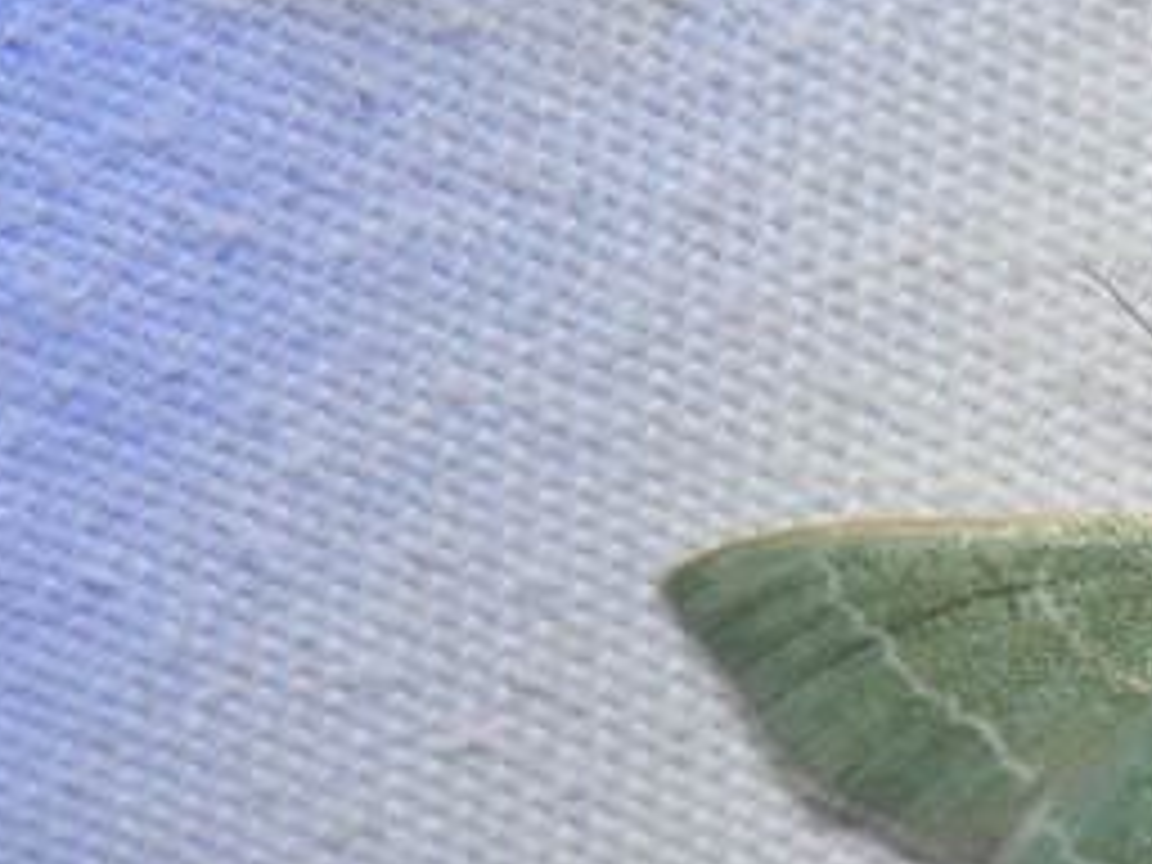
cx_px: 1224
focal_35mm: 210
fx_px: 6989
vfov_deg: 7.0
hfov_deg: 9.3
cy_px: 909
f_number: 4
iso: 100
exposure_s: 1/60
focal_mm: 14.1
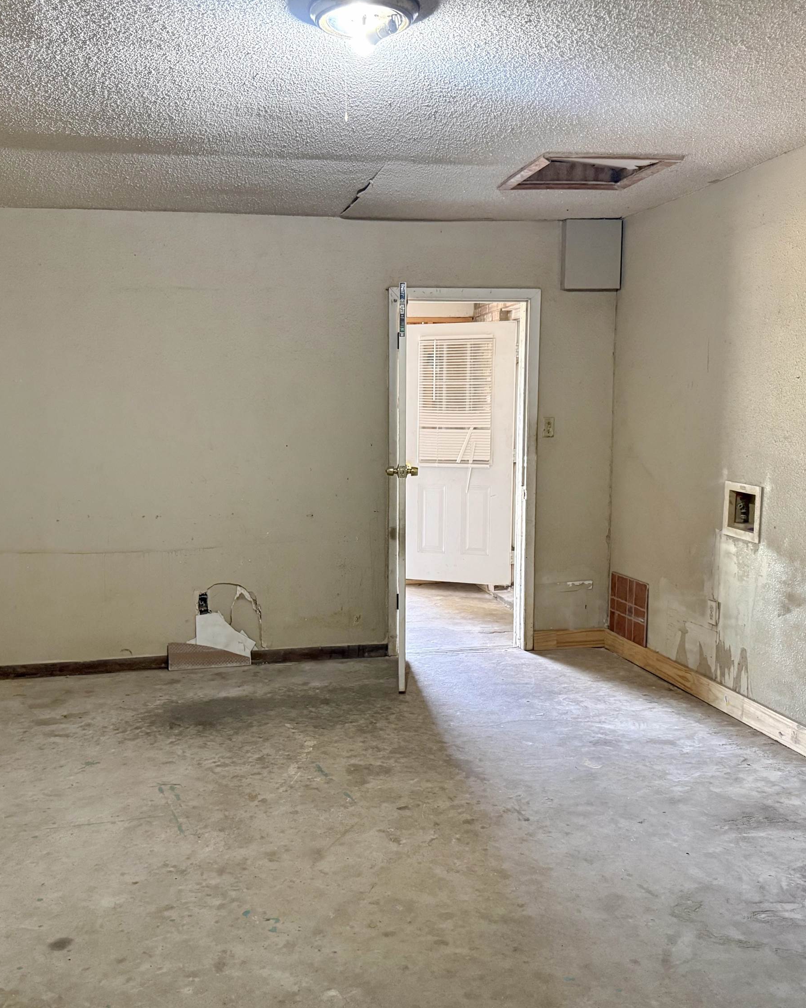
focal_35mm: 32
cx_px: 356
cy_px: 514
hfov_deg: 45.7
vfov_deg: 55.7
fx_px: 954
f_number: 1.78
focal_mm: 6.76
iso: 800
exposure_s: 1/60
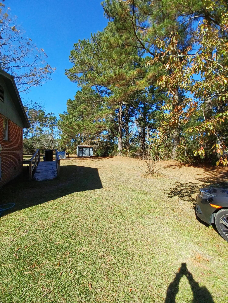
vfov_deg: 106.2
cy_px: 152
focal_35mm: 13
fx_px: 114
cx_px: 114
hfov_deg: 89.9
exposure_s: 1/652
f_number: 2.2
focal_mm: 1.42
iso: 40
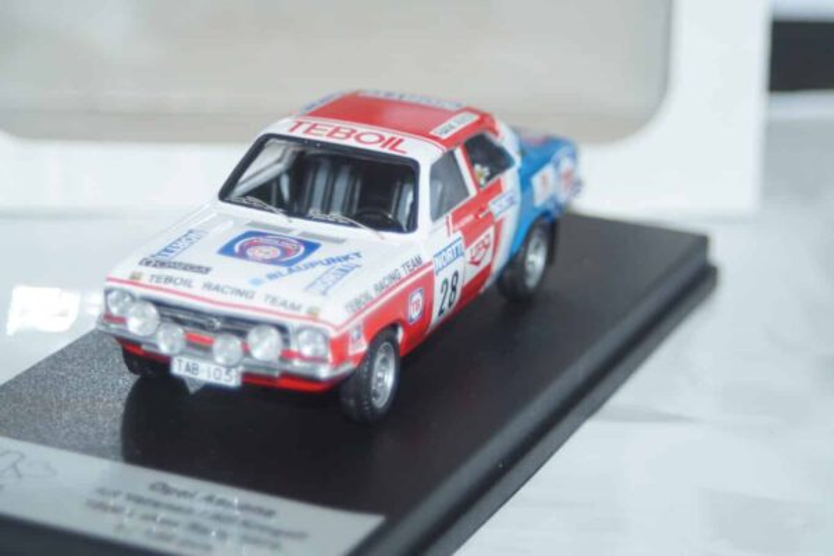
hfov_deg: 17.1
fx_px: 2780
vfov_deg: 11.4
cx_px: 417
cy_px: 278
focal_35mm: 120
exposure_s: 1/160
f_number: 5.6
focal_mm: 80
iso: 500
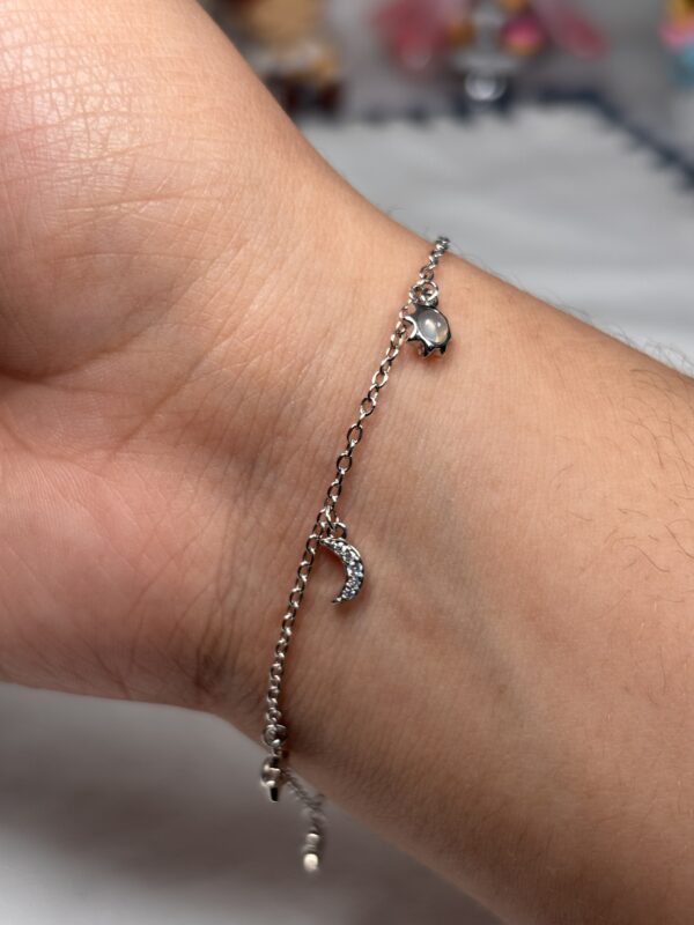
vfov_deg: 36.8
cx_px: 347
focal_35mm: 52
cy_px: 462
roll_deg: -1.2
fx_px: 1390
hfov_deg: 28.0
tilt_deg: -35.9
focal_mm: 5.96
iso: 32
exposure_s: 1/188
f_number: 1.6
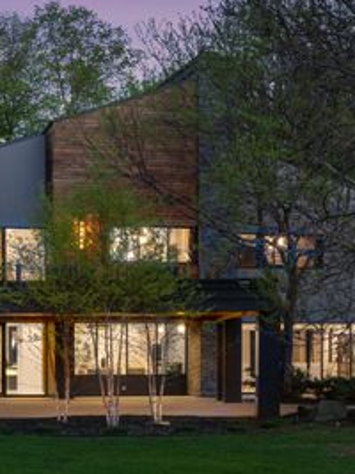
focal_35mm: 81
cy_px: 290
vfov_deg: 24.1
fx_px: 1108
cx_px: 32
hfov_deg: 17.9
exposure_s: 1.6
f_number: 22
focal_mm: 45
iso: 1000
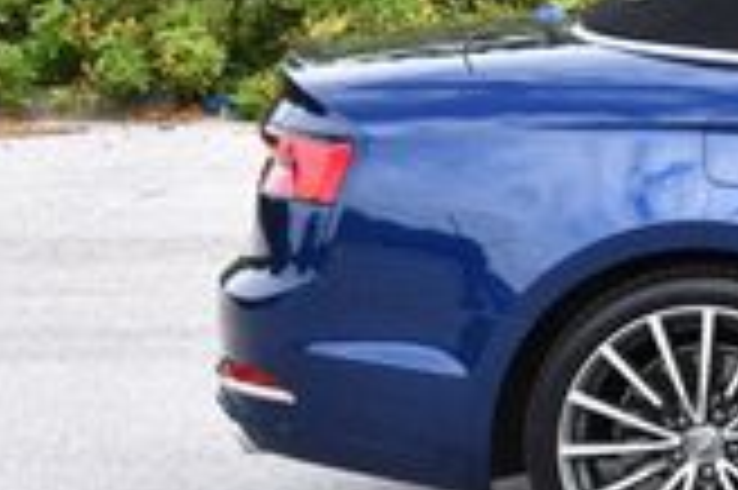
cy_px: -22
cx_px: 1354
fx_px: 4485
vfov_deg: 6.2
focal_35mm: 219
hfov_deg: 9.0
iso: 200
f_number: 6.3
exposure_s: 1/250
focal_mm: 28
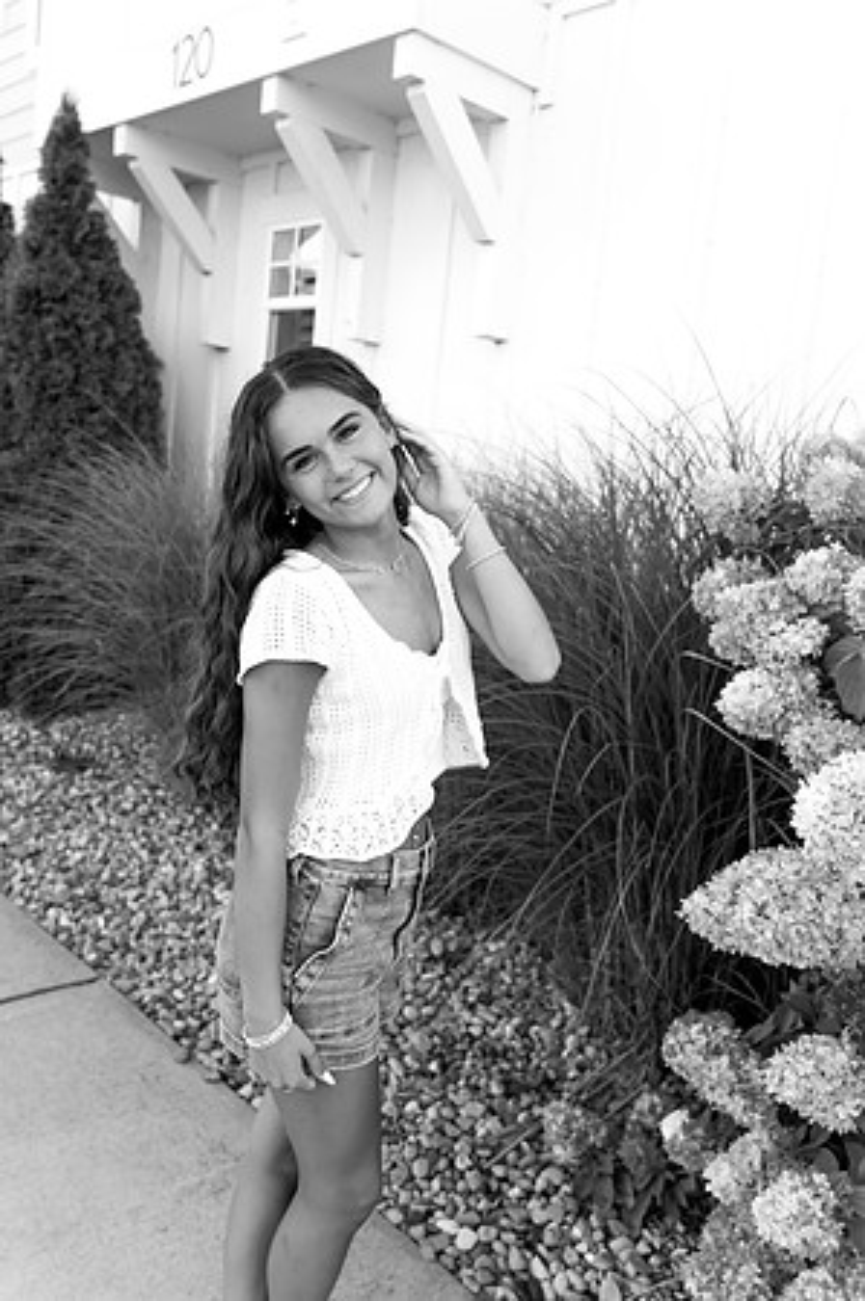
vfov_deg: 60.3
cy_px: 650
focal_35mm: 31
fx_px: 1120
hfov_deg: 42.2
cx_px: 432
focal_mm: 31
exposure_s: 1/800
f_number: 4
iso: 1000
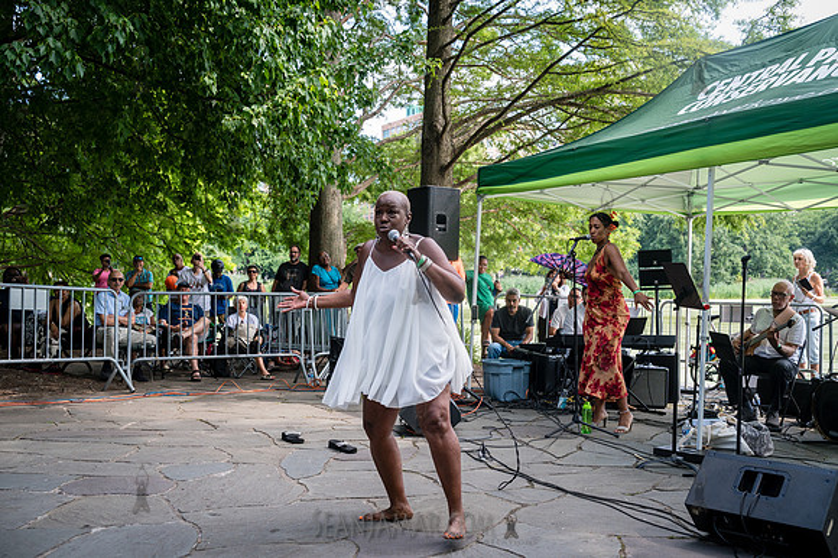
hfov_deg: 54.2
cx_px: 419
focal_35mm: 35
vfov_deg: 37.6
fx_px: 819
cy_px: 279
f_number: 4
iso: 640
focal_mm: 35
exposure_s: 1/640
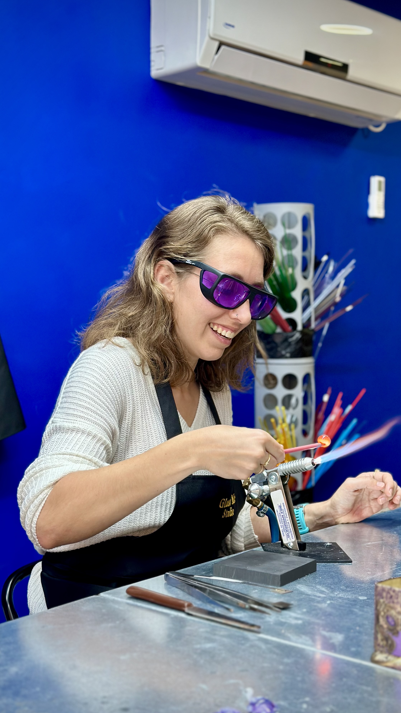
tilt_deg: -2.8
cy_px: 360
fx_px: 1002
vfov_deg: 39.2
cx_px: 225
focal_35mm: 53
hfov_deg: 22.6
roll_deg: -0.5
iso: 100
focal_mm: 6.86
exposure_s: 1/100
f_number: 1.78
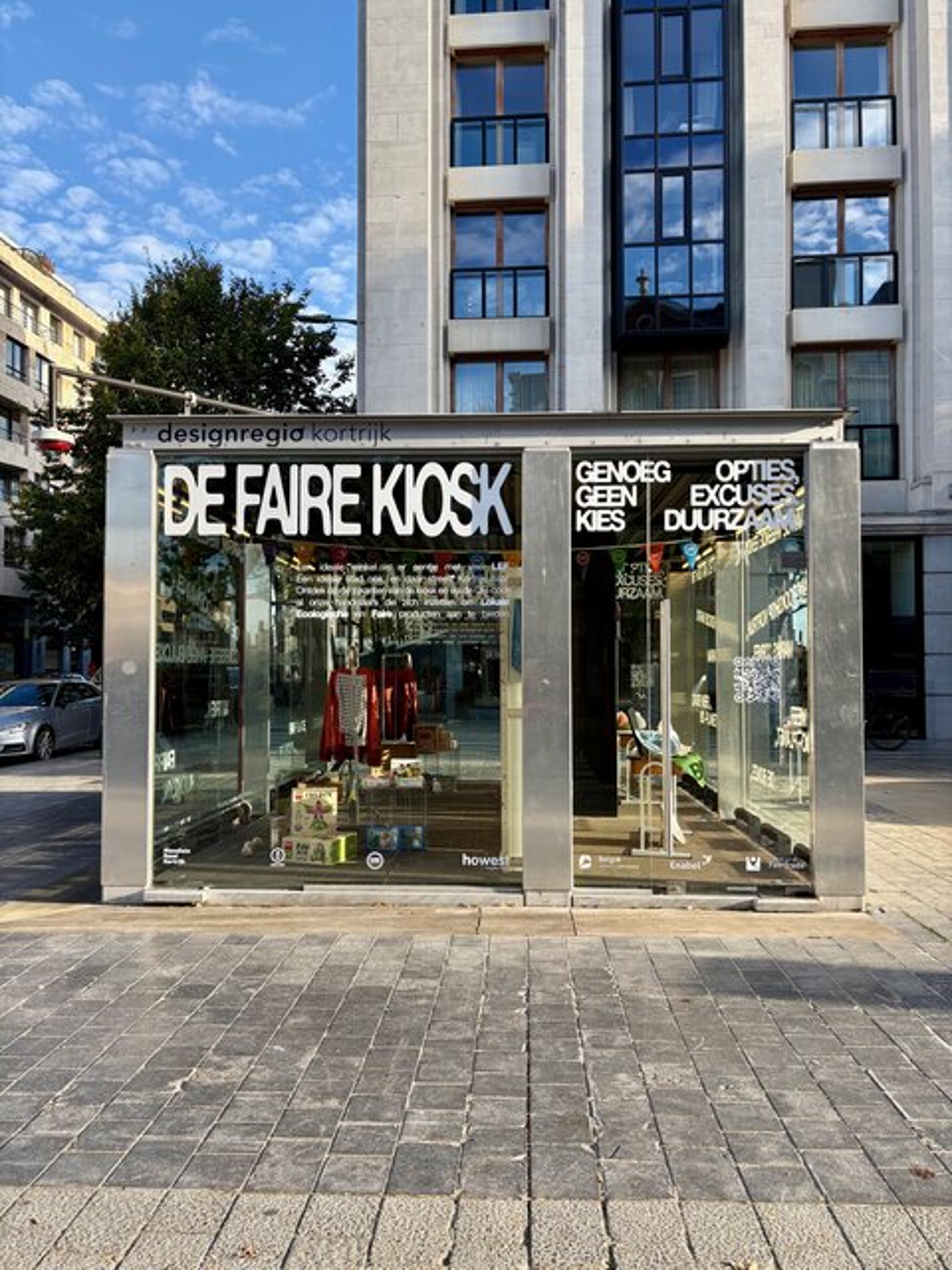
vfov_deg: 67.3
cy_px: 635
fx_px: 953
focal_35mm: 26
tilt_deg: +2.9
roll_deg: +0.1
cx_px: 476
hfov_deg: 53.1
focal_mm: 5.96
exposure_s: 1/612
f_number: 1.6
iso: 50
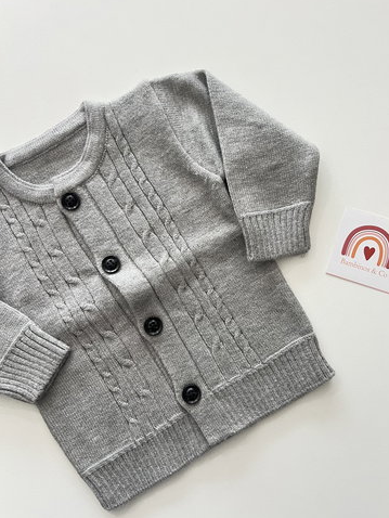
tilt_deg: -85.9
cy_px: 248
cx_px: 213
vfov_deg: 61.6
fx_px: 434
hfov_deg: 48.2
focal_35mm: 29
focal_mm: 5.7
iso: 100
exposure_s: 1/50
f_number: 1.5
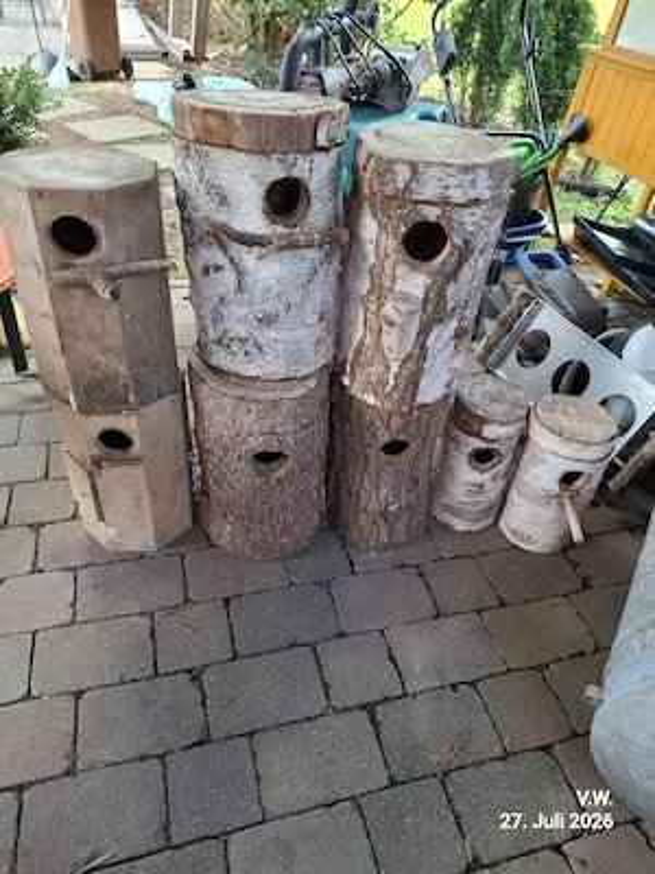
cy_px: 437
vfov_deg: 73.9
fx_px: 580
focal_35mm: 23
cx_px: 328
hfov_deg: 58.9
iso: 125
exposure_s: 1/100
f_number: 1.8
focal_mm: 5.54
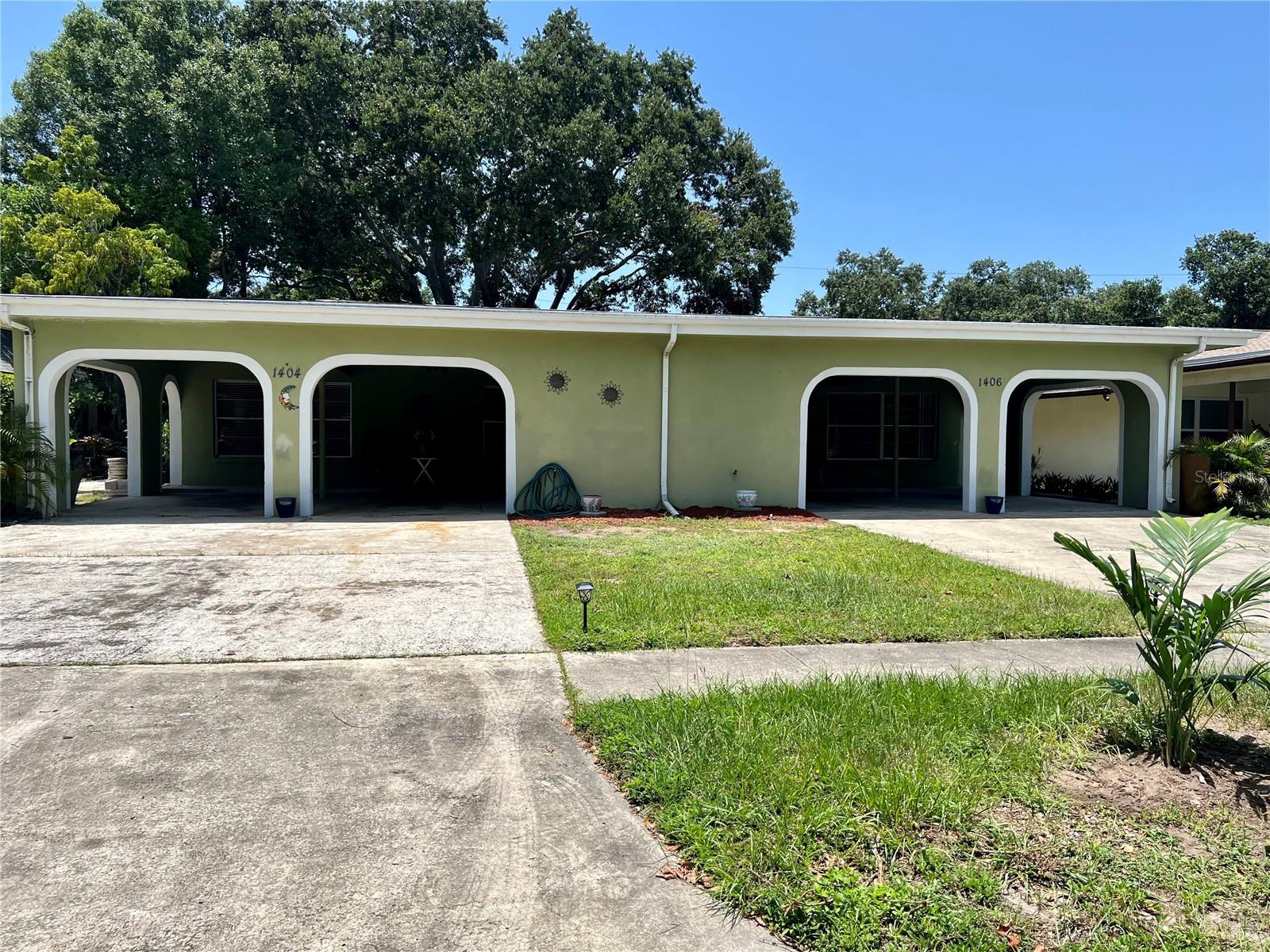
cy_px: 476
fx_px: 954
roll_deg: -0.8
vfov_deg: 53.1
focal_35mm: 26
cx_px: 635
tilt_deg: -2.0
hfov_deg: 67.3
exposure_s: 1/4444
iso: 50
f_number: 1.5
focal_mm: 5.7
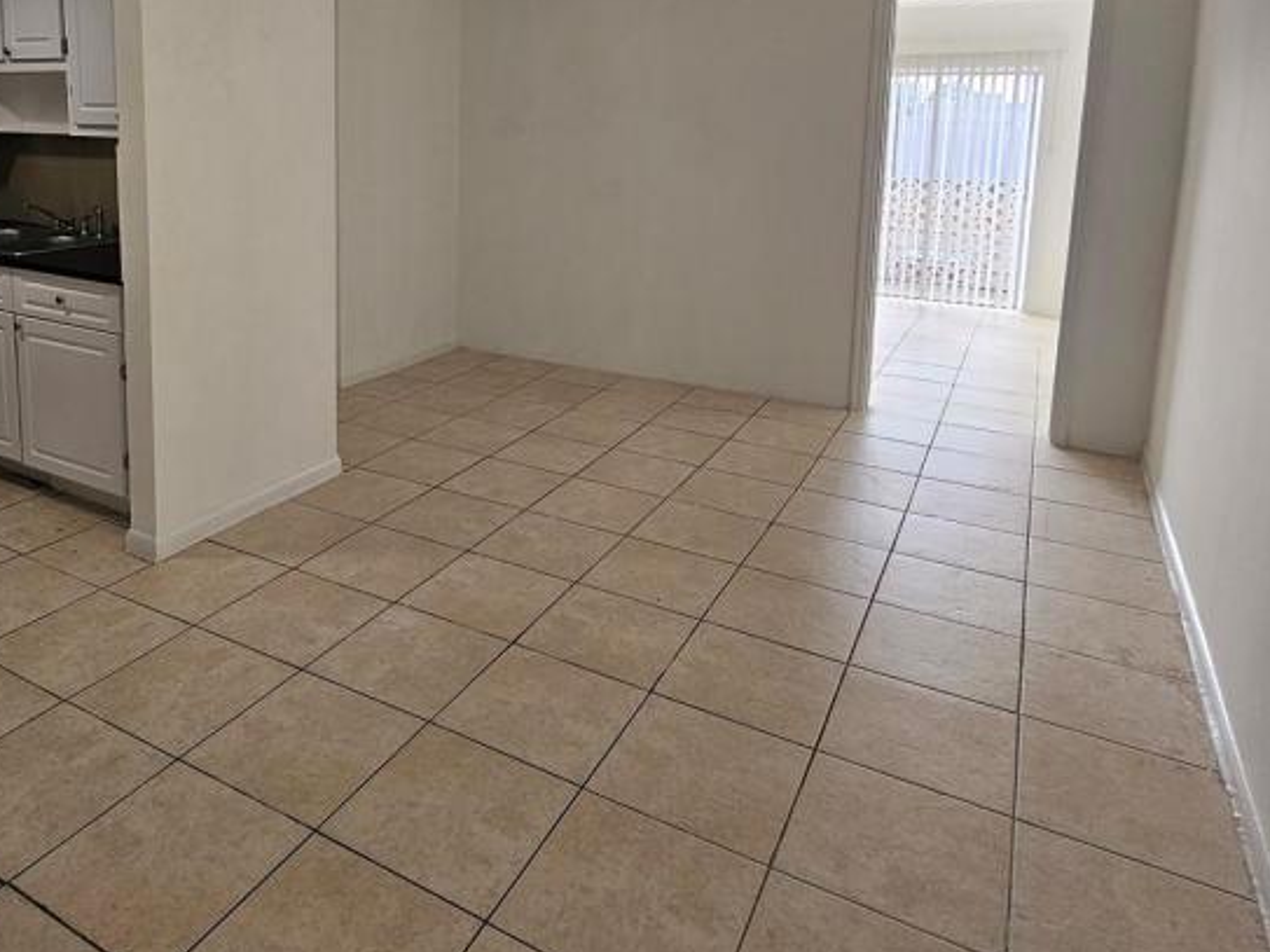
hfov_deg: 72.9
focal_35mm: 23
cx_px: 489
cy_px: 234
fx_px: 844
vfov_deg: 55.9
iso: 64
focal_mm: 2.2
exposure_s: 1/60
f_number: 2.2
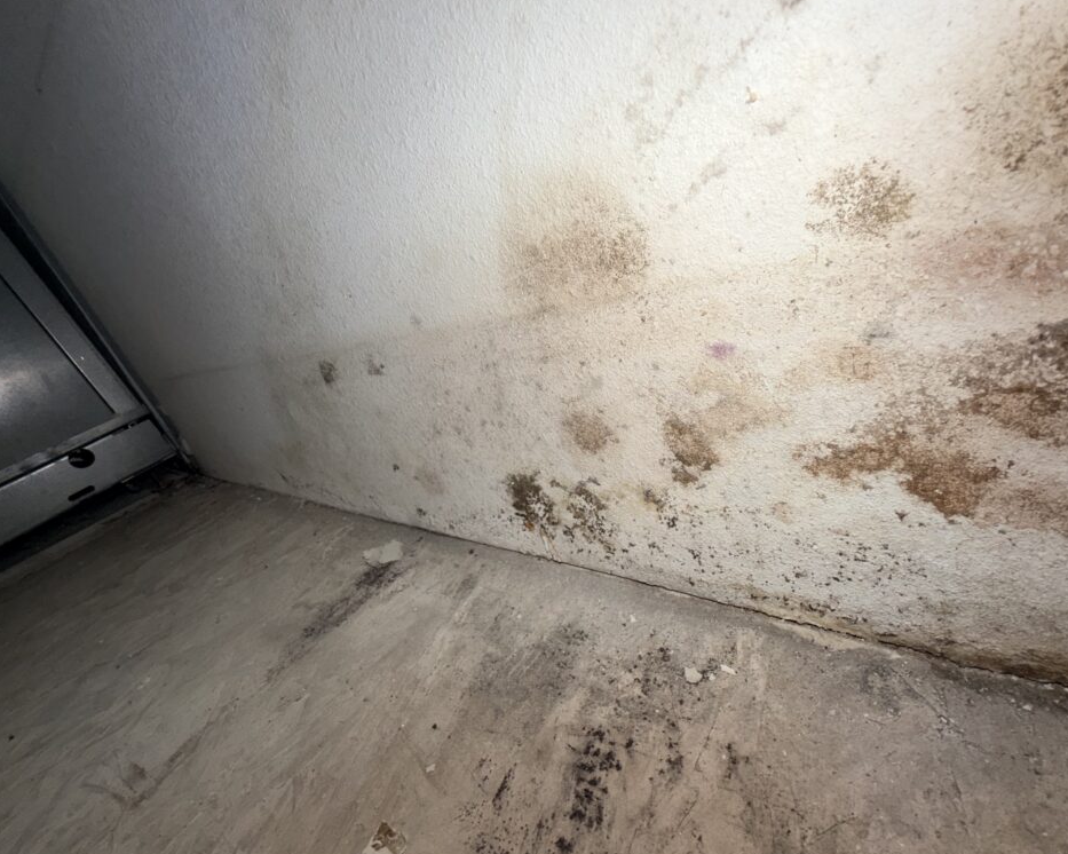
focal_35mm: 15
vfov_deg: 84.0
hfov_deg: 96.8
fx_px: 474
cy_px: 432
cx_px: 544
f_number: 2.2
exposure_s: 1/121
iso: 32
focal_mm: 2.22
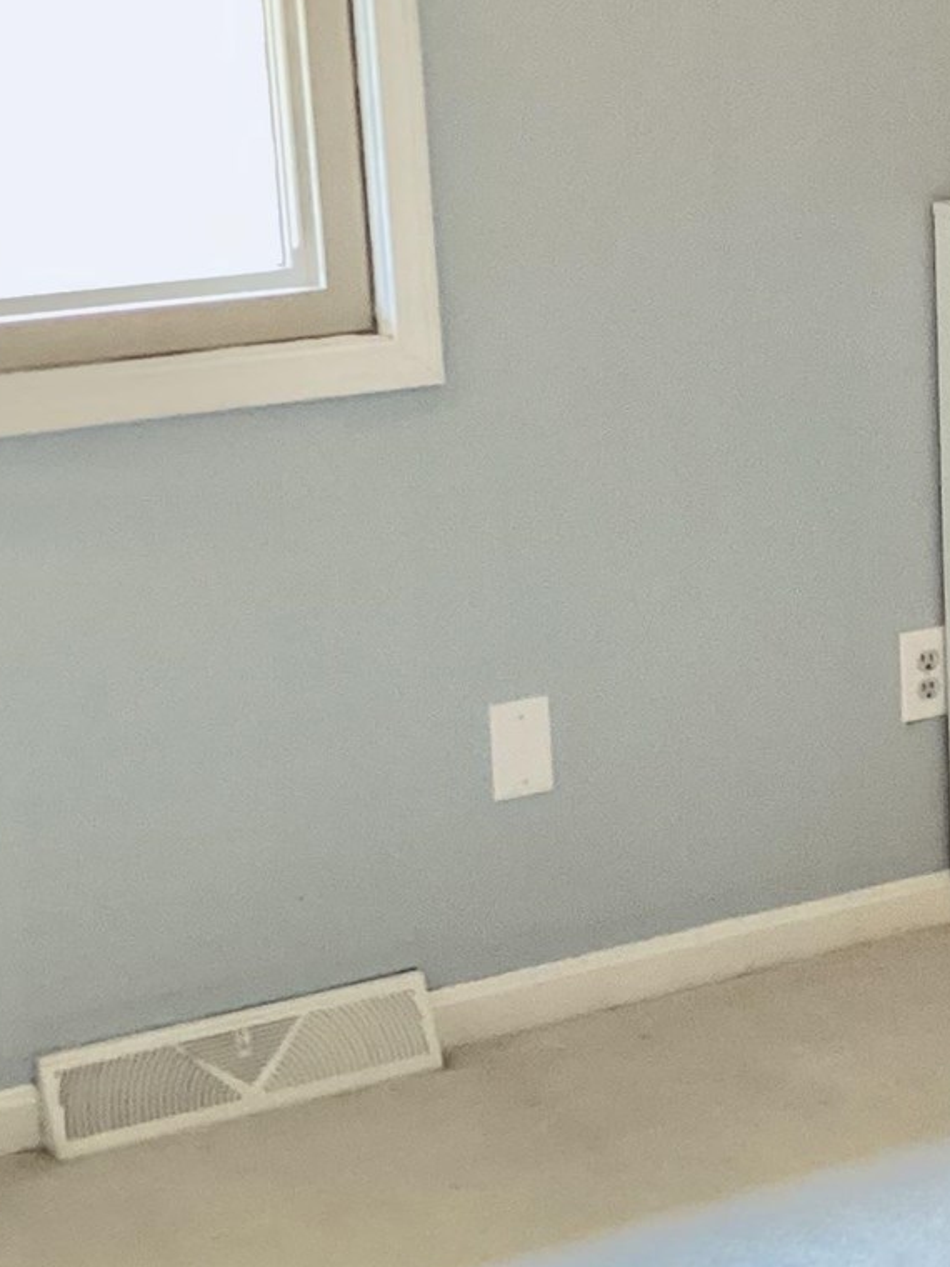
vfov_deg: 20.8
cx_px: 1255
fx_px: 3440
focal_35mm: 94
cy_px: 400
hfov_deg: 15.0
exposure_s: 1/40
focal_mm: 3.3
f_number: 2.4
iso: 320
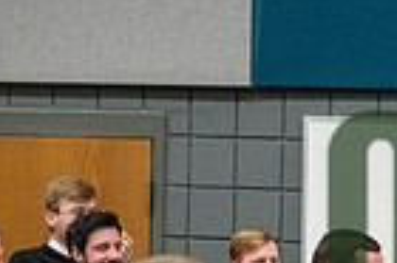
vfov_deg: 4.7
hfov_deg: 7.0
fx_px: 3205
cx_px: 542
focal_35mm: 291
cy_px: 245
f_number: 4
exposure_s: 1/500
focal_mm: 70
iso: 10000
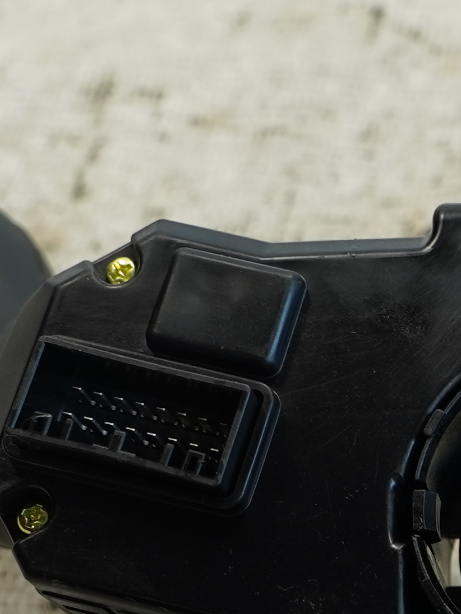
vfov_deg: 18.3
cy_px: 422
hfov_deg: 13.2
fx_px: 1900
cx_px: 647
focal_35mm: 107
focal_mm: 21
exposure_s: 1/60
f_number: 4
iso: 200
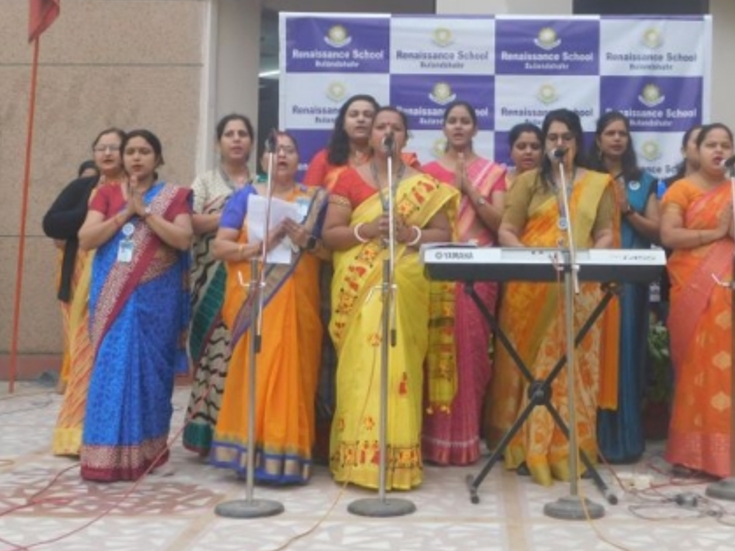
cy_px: 153
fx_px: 1167
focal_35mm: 55
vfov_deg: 26.3
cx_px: 468
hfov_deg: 34.7
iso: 125
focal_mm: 6.3
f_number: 3.5
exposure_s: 1/125
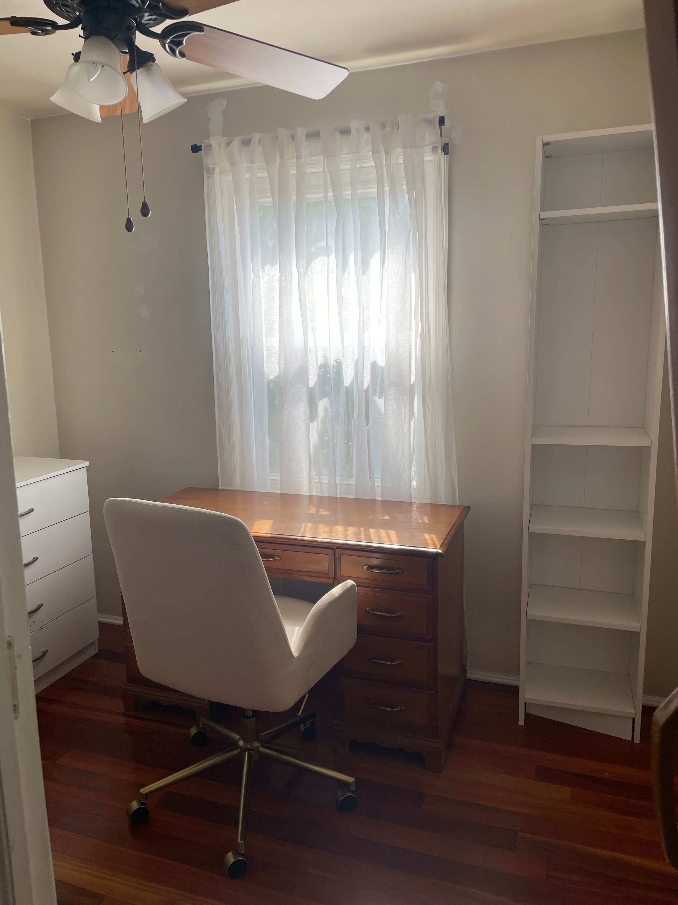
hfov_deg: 53.1
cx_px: 339
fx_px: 679
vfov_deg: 67.3
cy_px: 452
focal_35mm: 26
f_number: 1.6
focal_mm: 4.2
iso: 32
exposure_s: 1/292
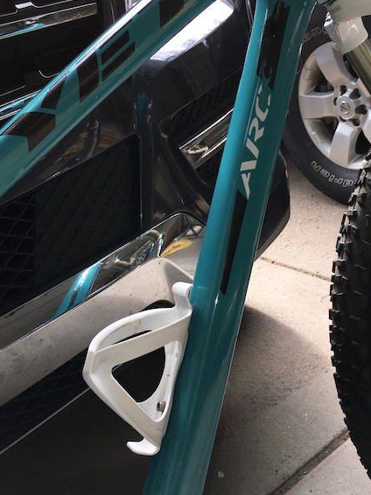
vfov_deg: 45.8
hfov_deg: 34.9
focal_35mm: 41
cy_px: 228
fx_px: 586
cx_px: 232
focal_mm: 4.15
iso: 25
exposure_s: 1/169
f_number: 2.2
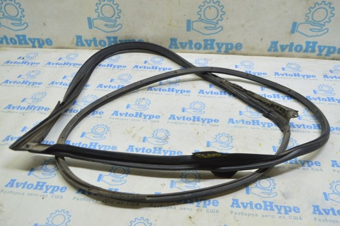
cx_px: 170
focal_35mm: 33
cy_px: 113
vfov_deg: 39.9
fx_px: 311
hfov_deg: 57.3
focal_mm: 22
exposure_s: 1/20
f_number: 5.6
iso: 400
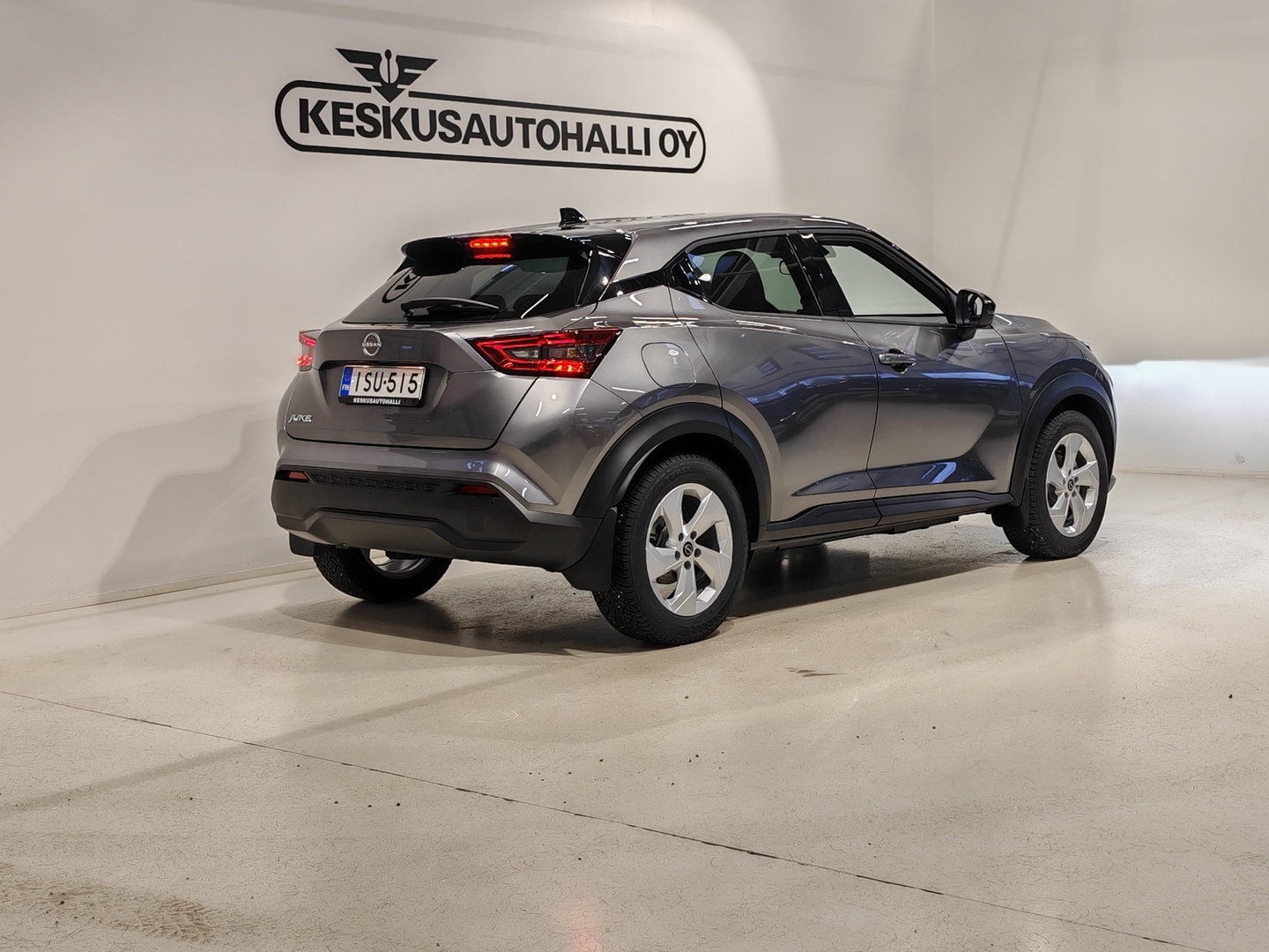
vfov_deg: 29.1
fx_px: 1833
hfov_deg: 38.2
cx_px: 634
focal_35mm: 50
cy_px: 476
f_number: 1.6
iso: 64
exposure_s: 1/100
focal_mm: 5.4
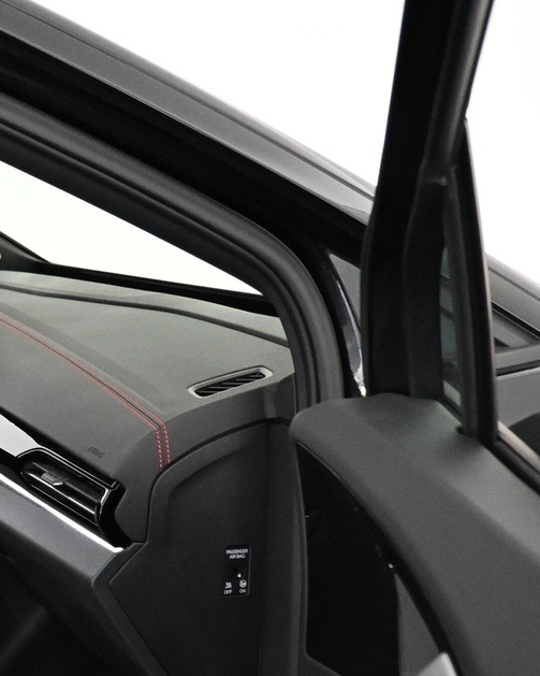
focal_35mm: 58
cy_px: 521
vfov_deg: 31.8
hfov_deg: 23.0
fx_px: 1159
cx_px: -183
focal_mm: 16
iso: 4000
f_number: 3.5
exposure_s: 1/80
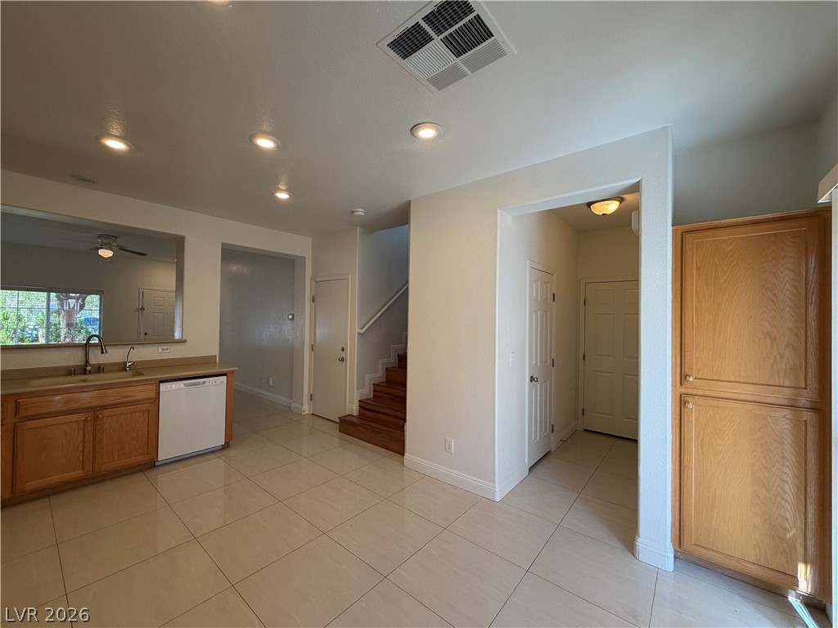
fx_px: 339
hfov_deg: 102.1
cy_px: 314
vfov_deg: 85.7
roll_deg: -0.2
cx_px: 419
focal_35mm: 14
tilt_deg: +1.2
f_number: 2.2
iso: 160
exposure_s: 1/120
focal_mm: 2.22
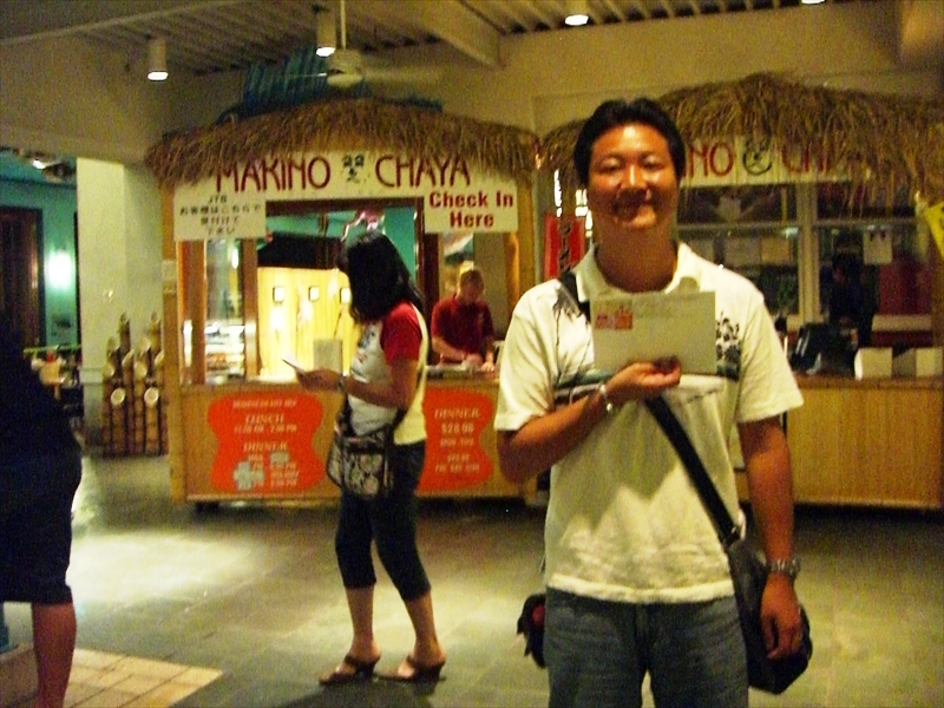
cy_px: 354
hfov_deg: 49.0
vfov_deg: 37.7
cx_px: 472
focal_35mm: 38
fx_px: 1036
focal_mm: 6.2
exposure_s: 1/15
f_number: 2.7
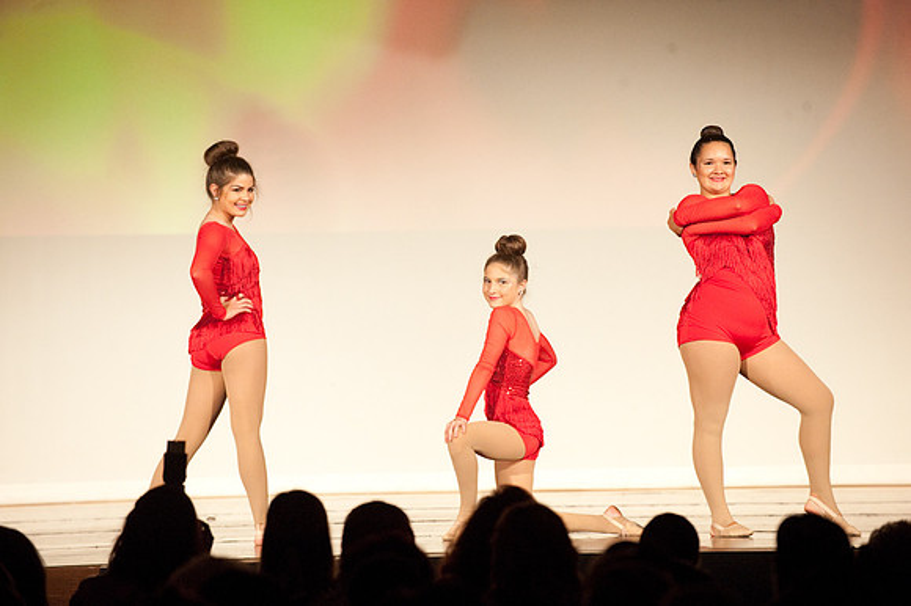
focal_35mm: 200
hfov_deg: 10.3
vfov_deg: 6.9
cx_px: 456
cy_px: 303
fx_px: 5058
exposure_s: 1/200
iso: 3200
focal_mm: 200
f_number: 4
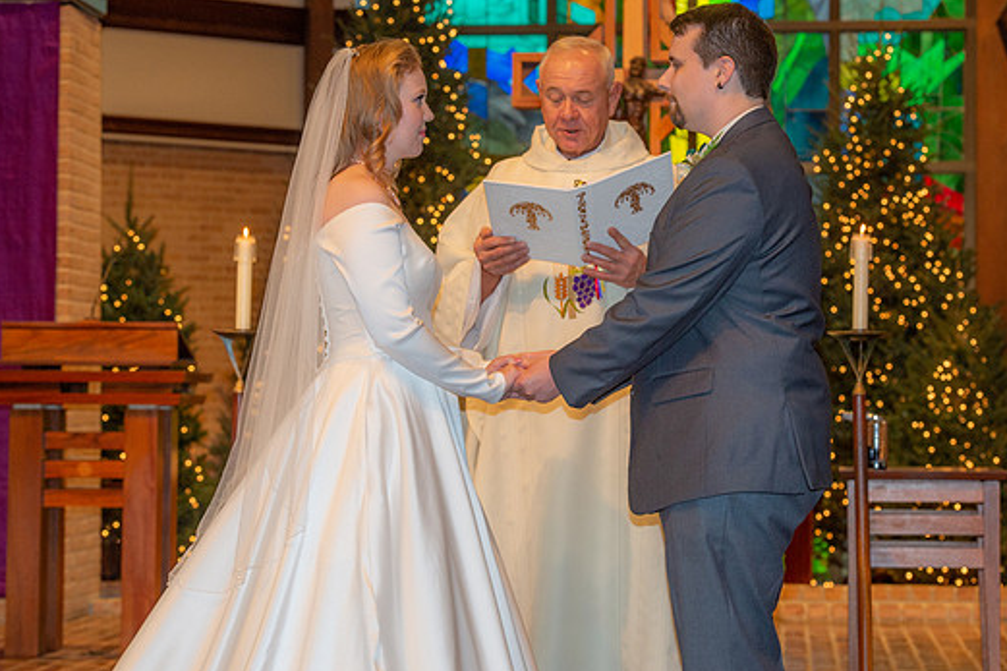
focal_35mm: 109
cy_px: 311
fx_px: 3048
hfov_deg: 18.8
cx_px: 551
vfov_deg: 12.6
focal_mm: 98
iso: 1600
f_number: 7.1
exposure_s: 1/100
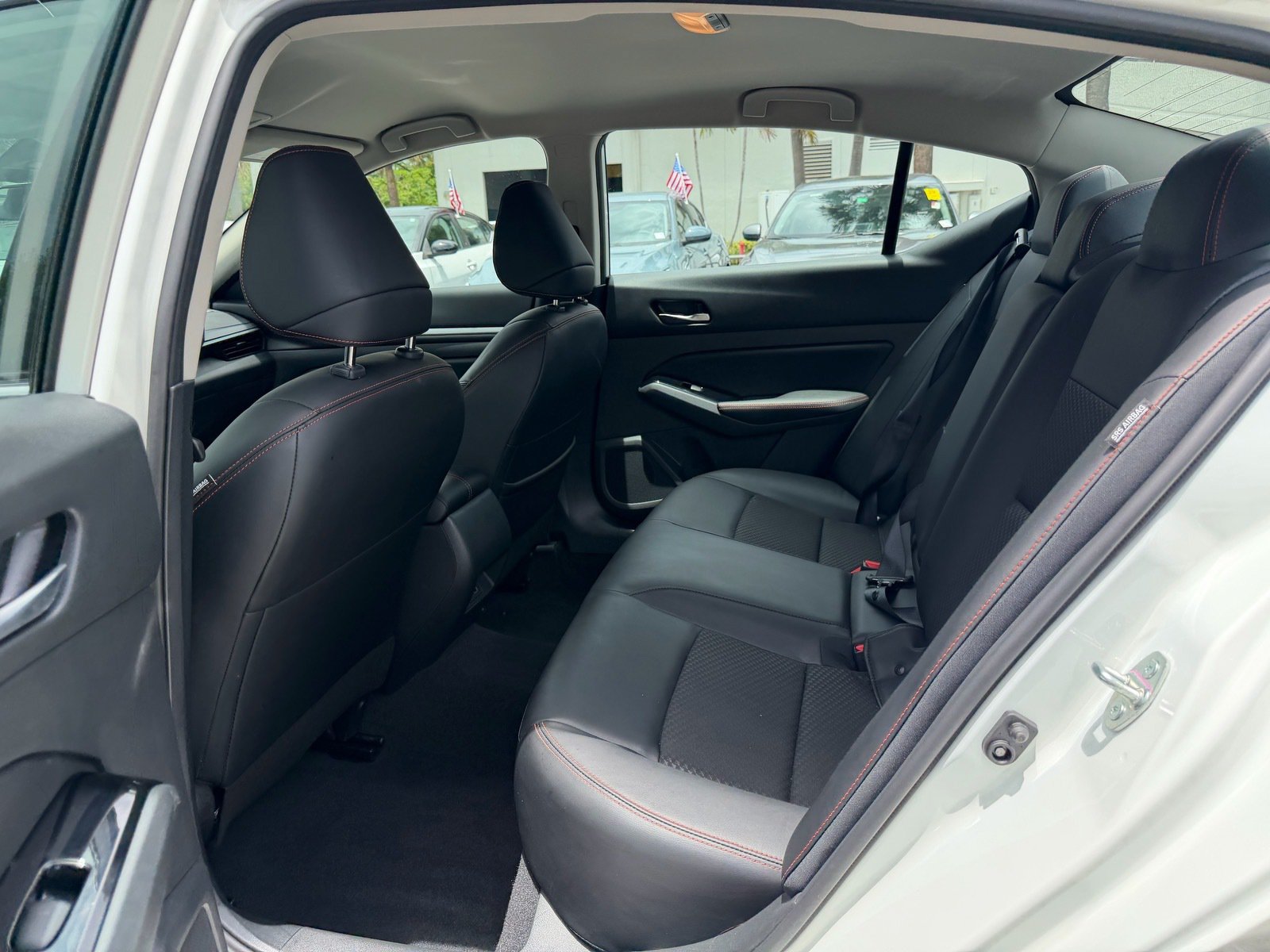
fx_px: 881
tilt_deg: -13.0
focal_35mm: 24
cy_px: 476
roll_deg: +1.7
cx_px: 635
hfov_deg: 71.6
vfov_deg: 56.8
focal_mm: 6.76
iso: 100
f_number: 1.78
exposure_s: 1/1653
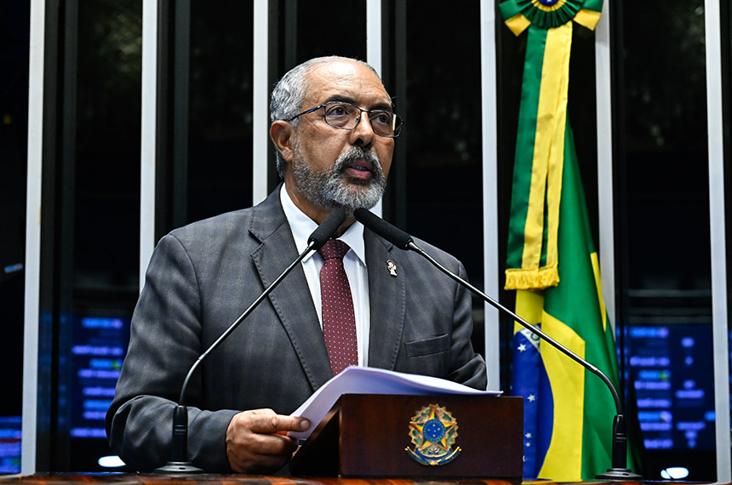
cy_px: 242
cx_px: 366
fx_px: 2030
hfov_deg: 20.4
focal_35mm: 100
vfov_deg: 13.6
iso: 6400
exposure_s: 1/60
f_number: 7.1
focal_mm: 100
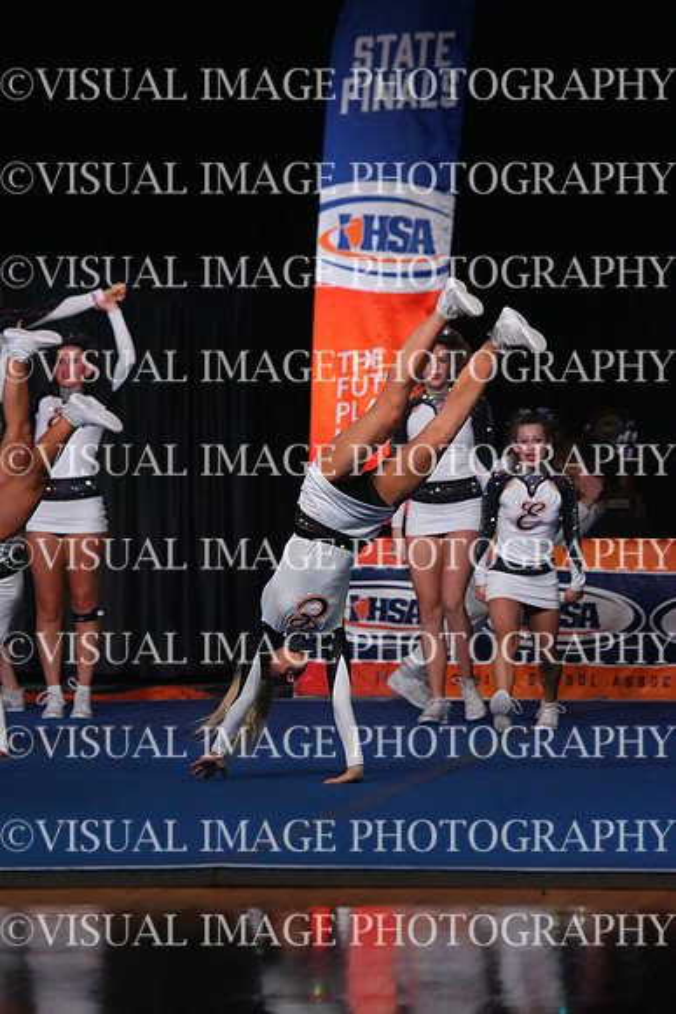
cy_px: 507
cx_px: 338
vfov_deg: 7.9
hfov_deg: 5.3
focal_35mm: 260
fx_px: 7318
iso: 16000
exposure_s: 1/1250
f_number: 5.6
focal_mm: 260
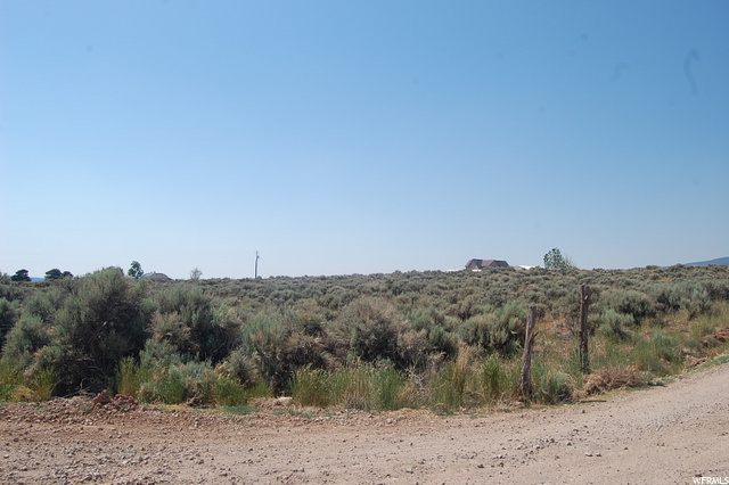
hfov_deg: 62.0
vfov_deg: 43.6
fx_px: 607
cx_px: 364
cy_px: 242
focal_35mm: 30
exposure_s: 1/400
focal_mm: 20
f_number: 10
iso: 200
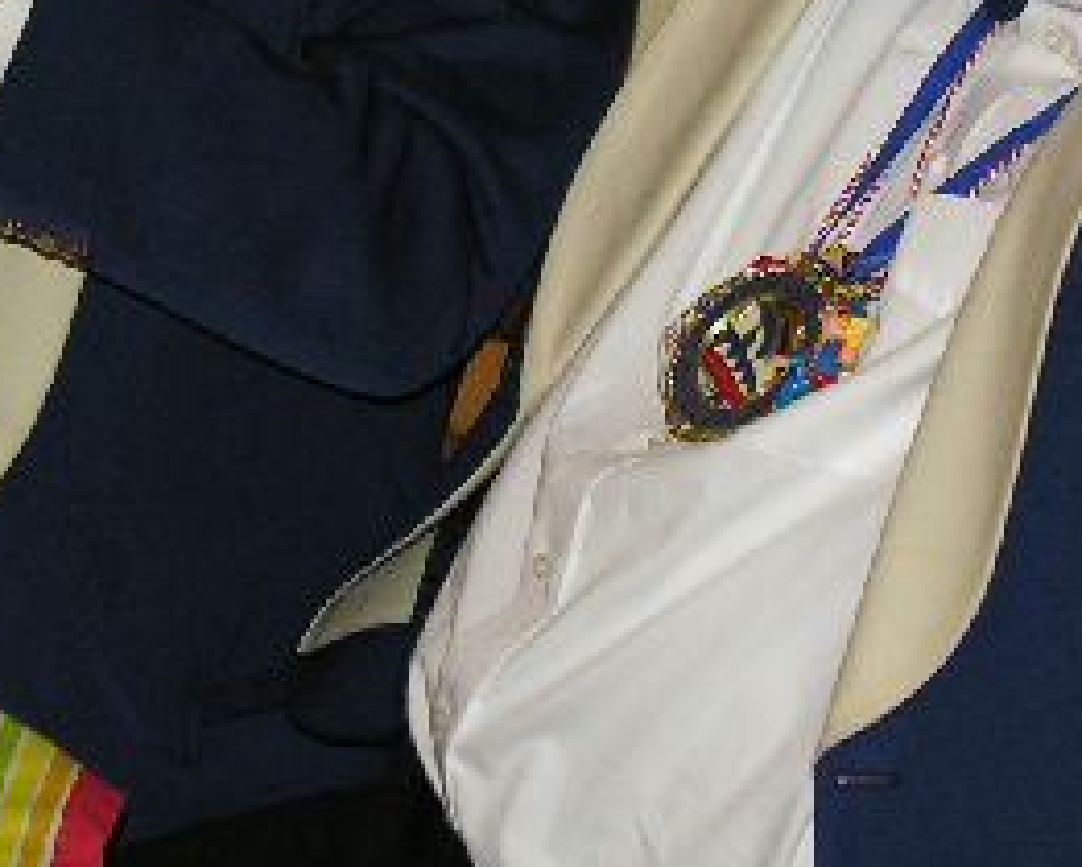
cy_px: 33
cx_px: 440
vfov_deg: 8.6
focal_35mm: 180
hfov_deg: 10.7
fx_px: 5768
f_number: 3.2
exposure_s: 1/60.1
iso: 100
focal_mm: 15
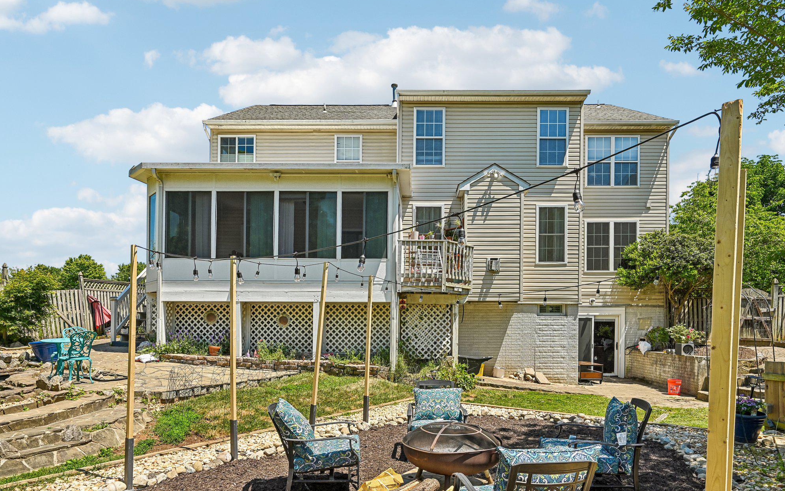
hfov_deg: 83.6
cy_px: 259
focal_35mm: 21
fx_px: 439
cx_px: 405
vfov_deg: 58.3
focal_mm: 19.5
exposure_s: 1/250
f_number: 8
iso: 100
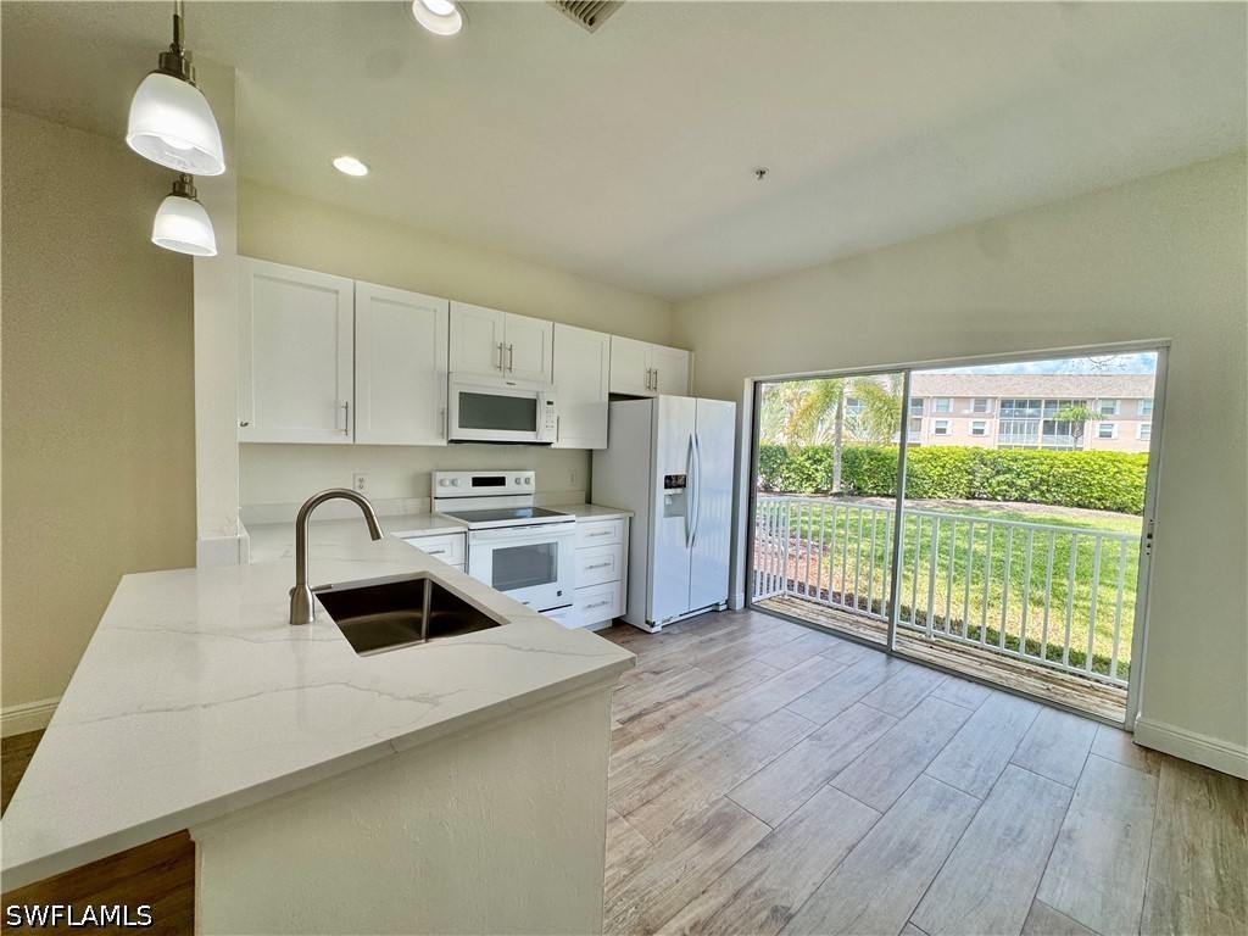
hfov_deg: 102.1
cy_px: 468
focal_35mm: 14
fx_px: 505
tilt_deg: -4.0
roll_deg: -1.8
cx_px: 624
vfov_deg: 85.7
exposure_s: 1/190
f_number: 2.2
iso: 40
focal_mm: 2.22
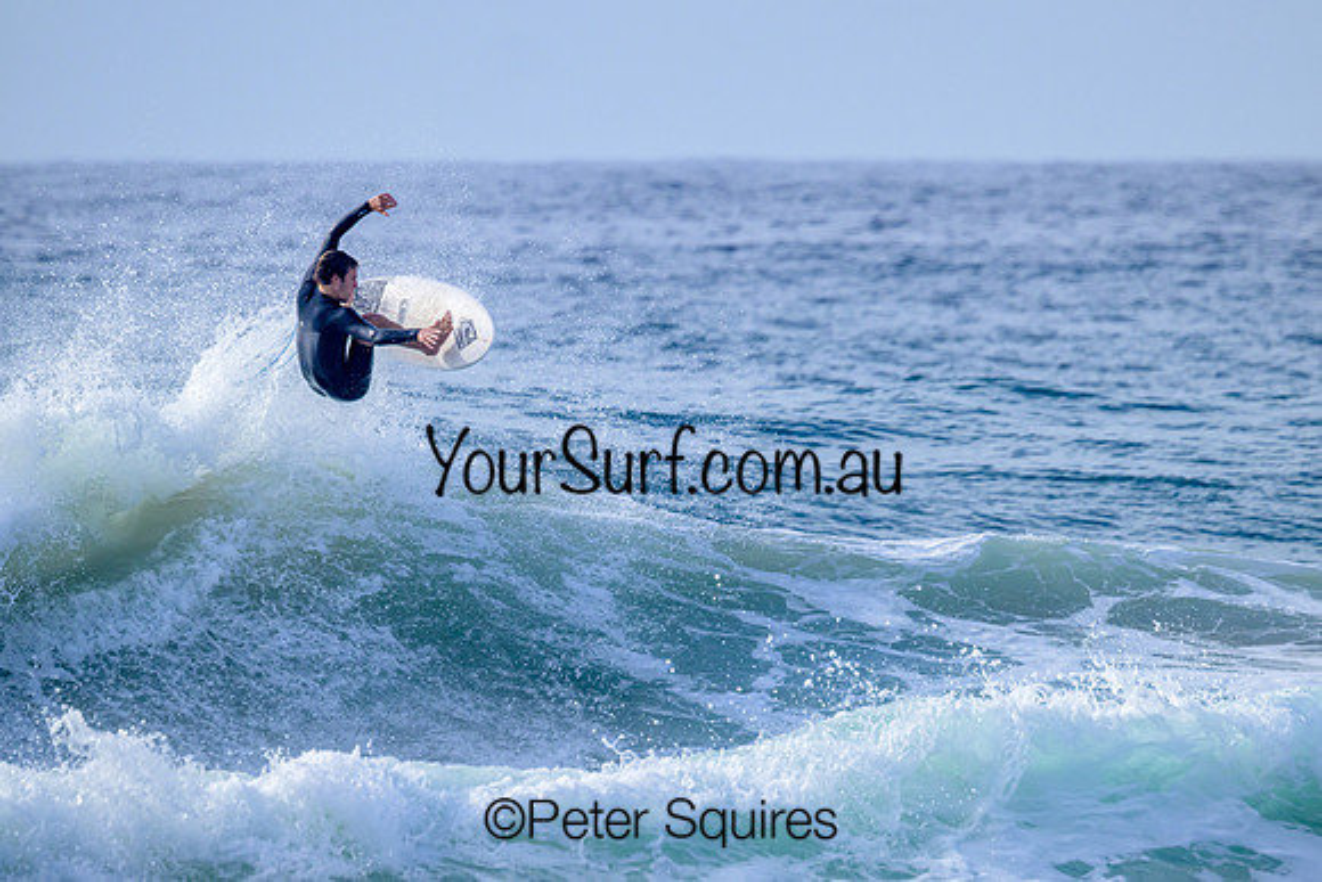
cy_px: 441
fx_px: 20717
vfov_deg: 2.4
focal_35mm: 564
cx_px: 661
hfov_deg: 3.7
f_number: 11
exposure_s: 1/2000
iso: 1100
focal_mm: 550
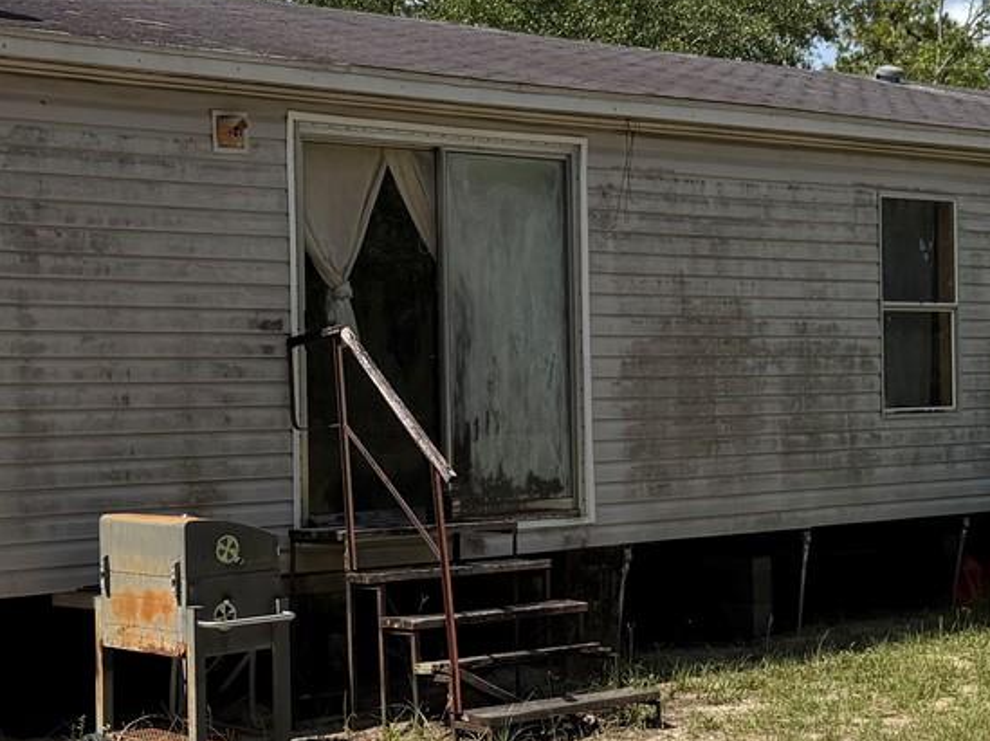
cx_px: 458
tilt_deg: +0.2
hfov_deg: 27.8
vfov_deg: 21.0
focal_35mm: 70
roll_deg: +1.0
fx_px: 2001
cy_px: 339
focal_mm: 6.76
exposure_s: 1/5714
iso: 80
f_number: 1.78
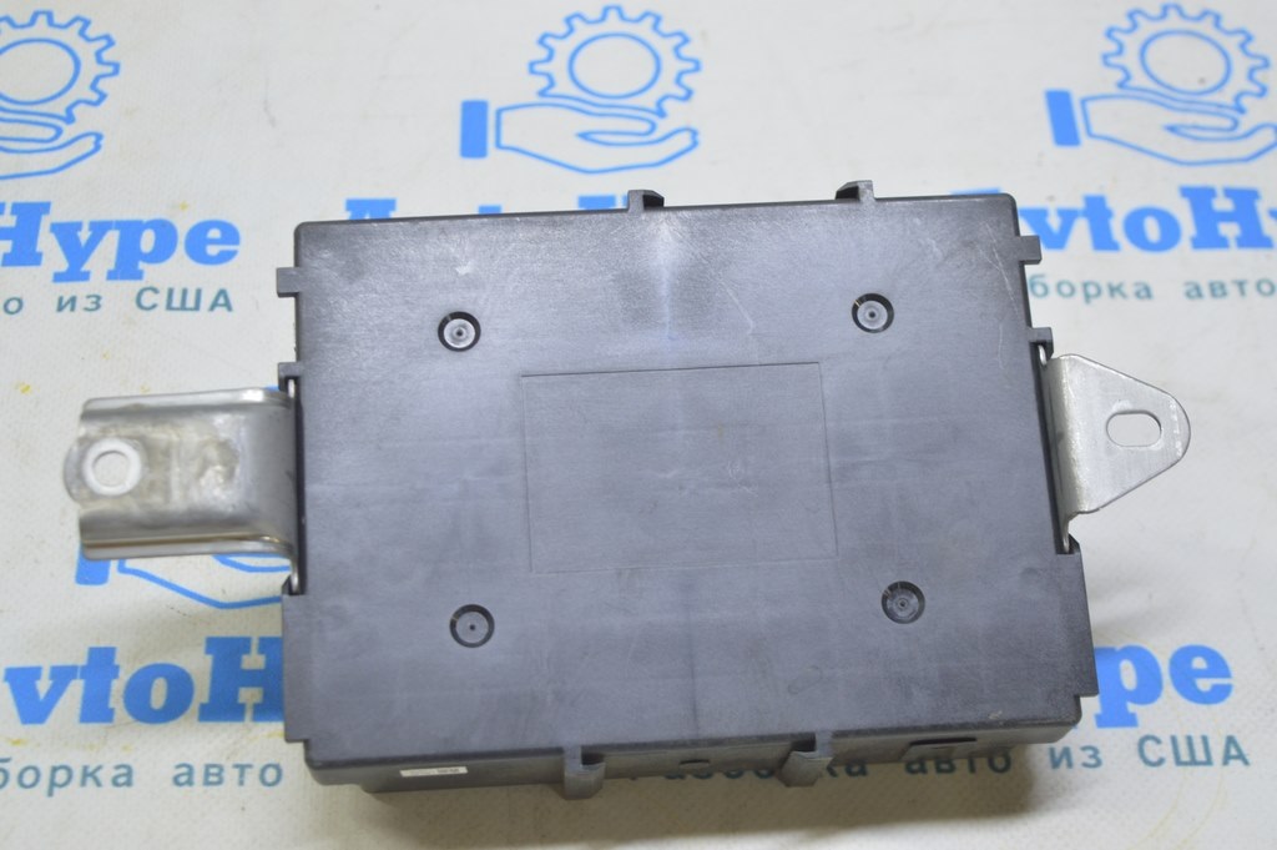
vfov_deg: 22.6
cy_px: 425
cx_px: 638
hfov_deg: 33.4
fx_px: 2127
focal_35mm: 60
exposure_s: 1/20
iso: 400
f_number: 5.6
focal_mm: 40
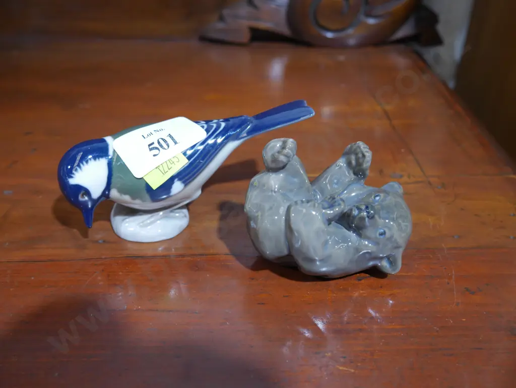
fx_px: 537
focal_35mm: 36
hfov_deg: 51.3
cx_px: 258
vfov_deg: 39.7
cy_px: 194
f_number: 4
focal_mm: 18
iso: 800
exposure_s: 1/60
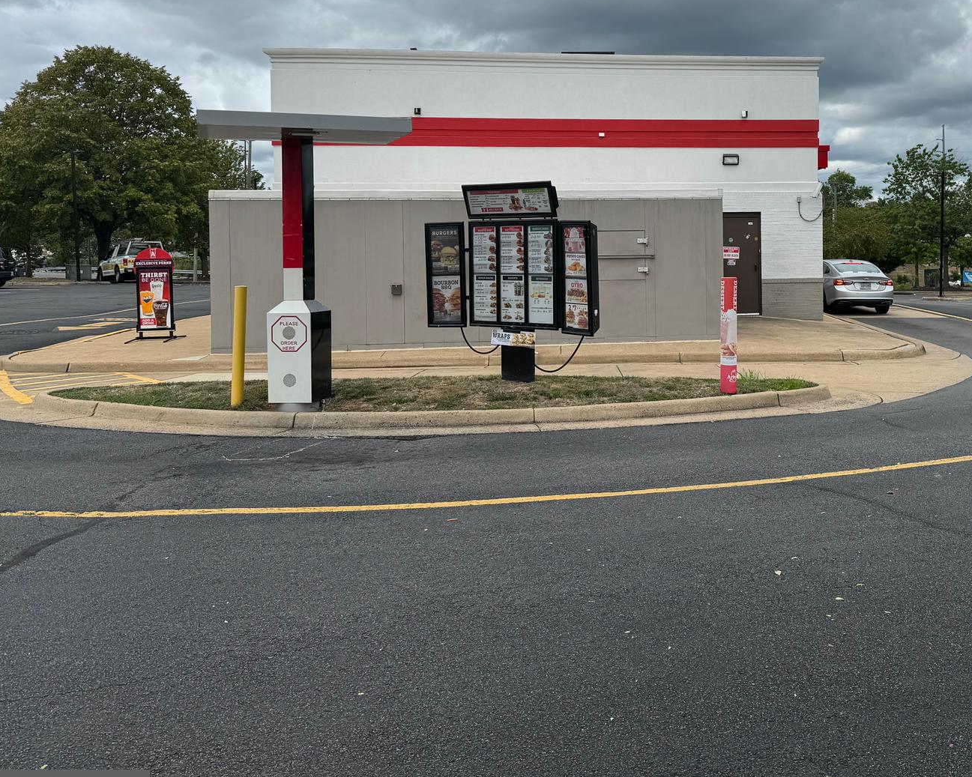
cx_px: 730
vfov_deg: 39.6
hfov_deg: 47.3
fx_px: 1064
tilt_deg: -2.5
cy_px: 256
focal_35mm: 37
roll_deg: +0.0
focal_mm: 6.76
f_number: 1.78
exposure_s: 1/5814
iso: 80
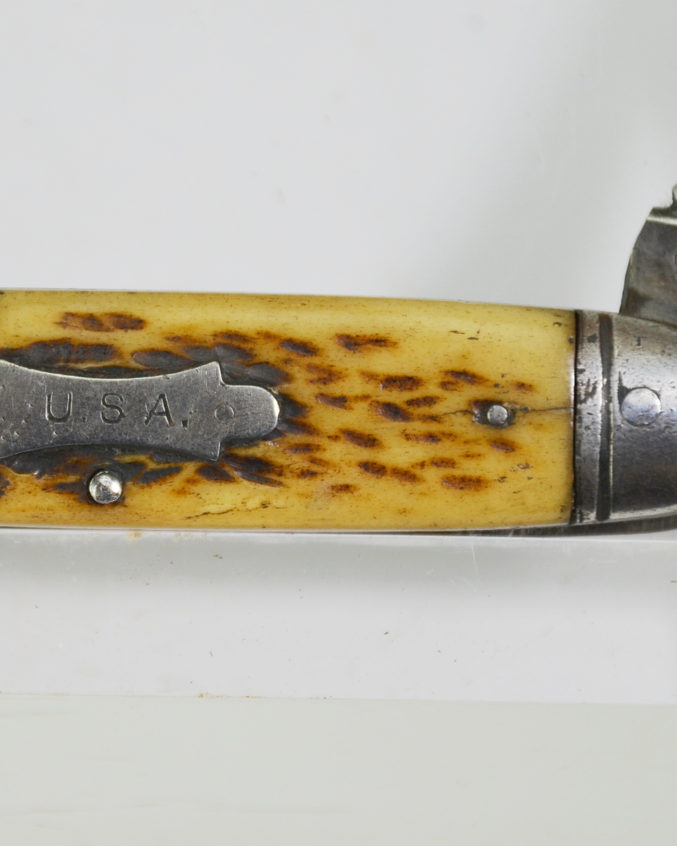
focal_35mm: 334
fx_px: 8361
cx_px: 115
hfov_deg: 4.6
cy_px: 413
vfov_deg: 5.8
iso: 400
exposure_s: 1/250
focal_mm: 135
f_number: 5.6
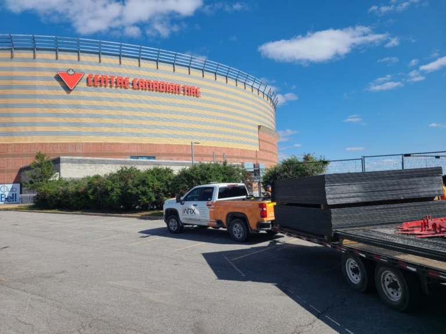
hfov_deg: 67.3
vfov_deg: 53.1
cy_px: 167
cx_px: 223
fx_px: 335
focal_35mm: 26
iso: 40
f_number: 1.8
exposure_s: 1/2953
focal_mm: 5.4
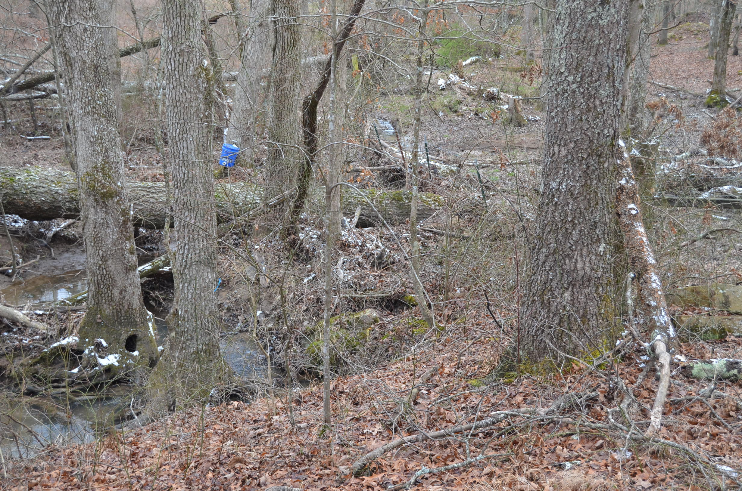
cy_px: 246
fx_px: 1049
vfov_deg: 26.4
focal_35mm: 51
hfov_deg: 39.0
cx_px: 371
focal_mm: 34
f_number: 5.6
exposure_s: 1/125
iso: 320
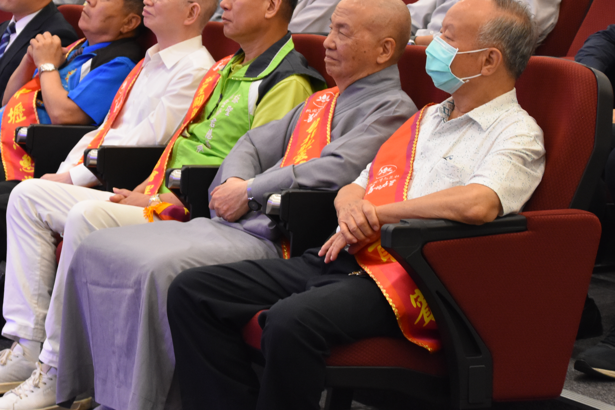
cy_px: 114
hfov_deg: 14.9
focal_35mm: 137
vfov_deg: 10.0
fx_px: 2340
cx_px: 143
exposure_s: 1/80
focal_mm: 52
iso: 1600
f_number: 4.8
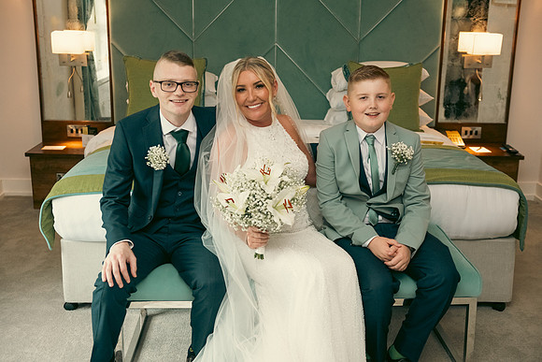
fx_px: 680
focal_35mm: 45
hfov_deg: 43.5
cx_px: 271
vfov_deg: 29.8
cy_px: 181
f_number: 3.5
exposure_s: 1/160
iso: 800
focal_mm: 44
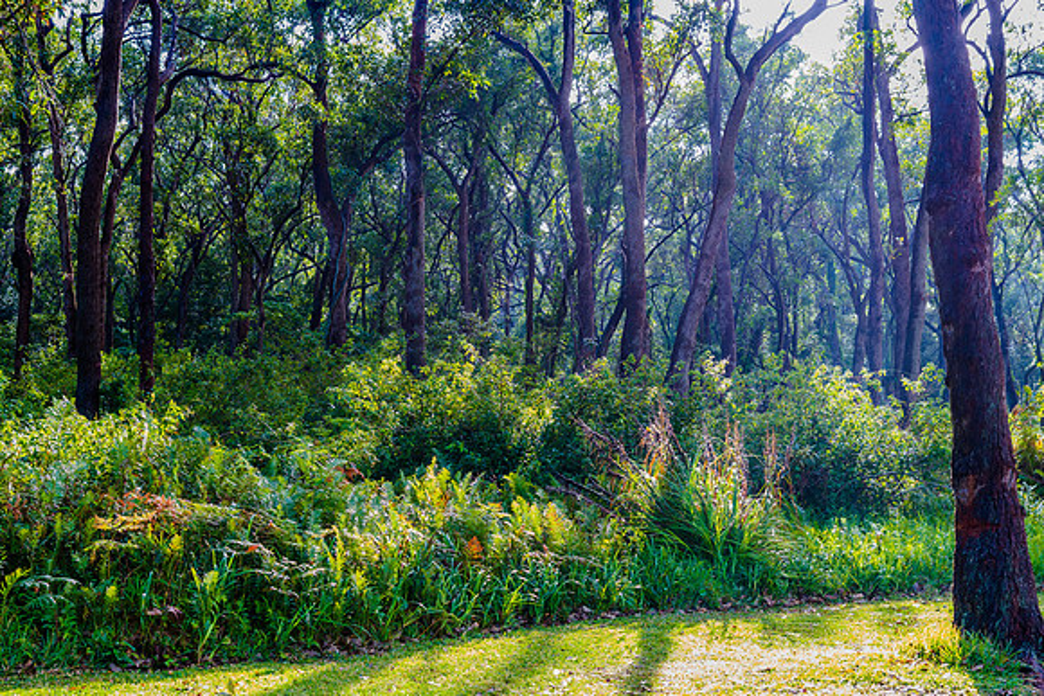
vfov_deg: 26.1
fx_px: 1501
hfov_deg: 38.3
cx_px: 540
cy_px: 354
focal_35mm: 52
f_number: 8
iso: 200
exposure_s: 1/20
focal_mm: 50
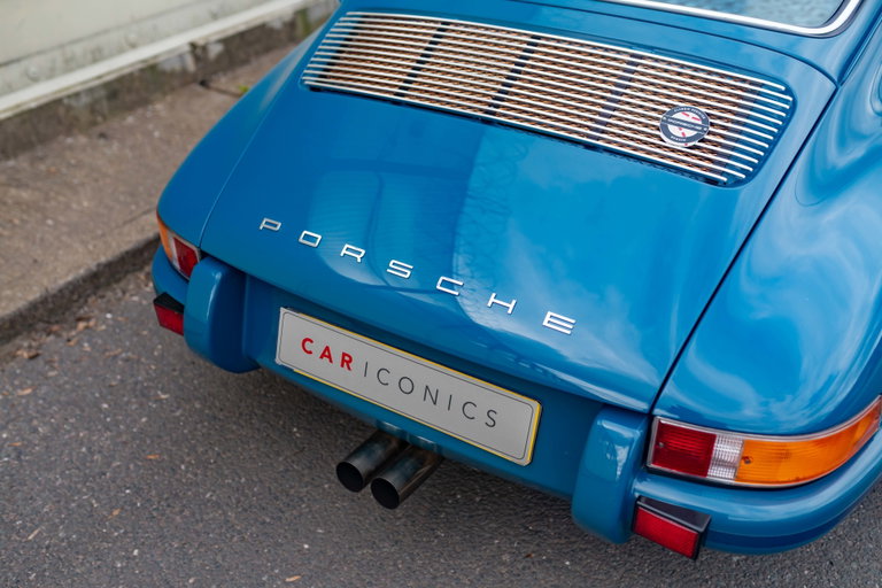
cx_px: 441
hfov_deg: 54.4
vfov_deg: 37.9
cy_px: 294
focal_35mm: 35
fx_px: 857
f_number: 2.5
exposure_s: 1/640
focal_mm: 35
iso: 400
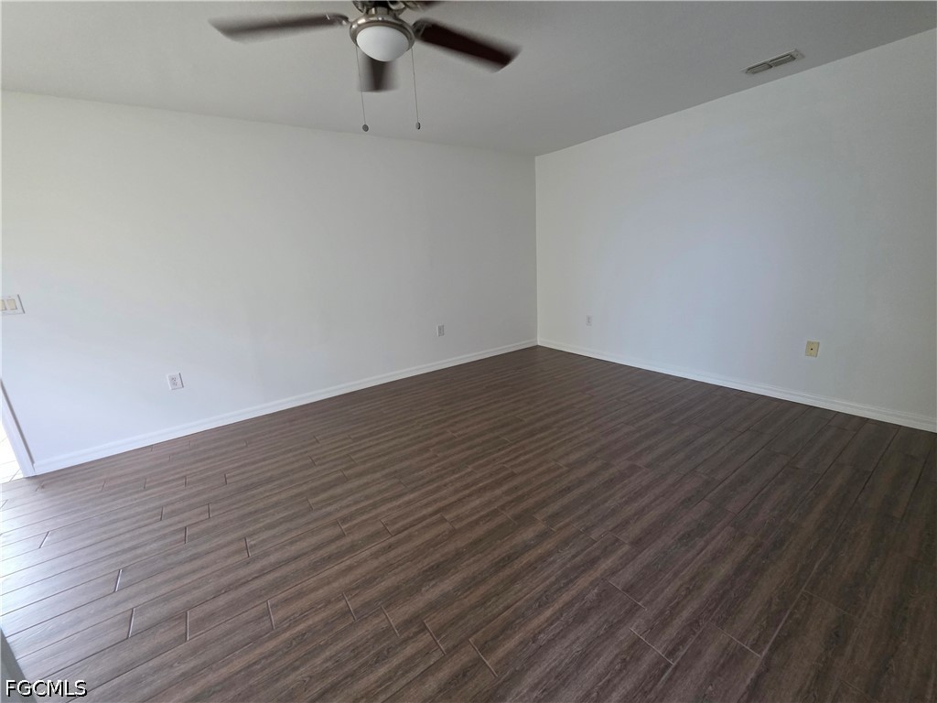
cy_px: 352
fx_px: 352
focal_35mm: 13
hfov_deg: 106.2
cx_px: 468
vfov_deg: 89.9
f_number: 1.9
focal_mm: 2.2
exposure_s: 1/60
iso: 320
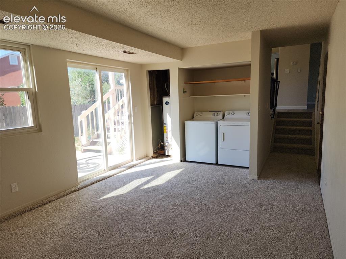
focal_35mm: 23
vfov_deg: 58.8
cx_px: 173
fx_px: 230
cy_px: 130
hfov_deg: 74.0
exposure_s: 1/150
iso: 12
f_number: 1.8
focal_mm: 6.4
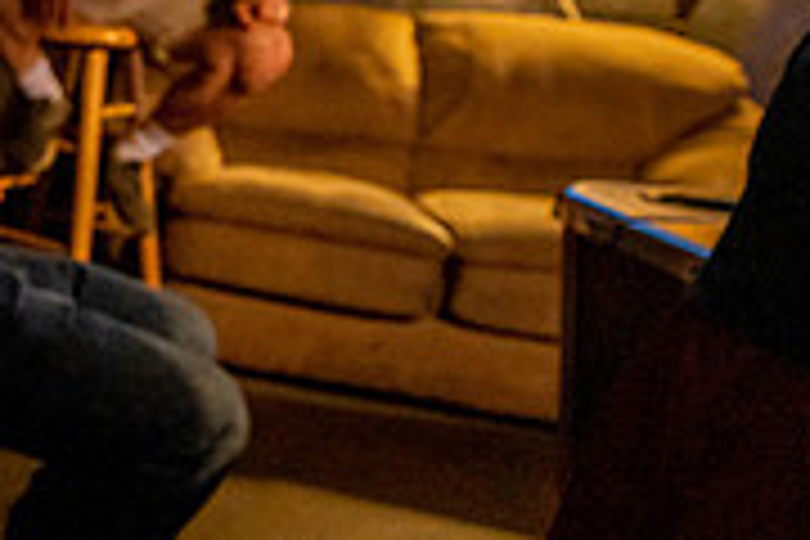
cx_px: -387
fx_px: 1012
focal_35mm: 45
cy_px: 182
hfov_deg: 28.9
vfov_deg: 29.7
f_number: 2.8
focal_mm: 14
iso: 3200
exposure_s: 1/160
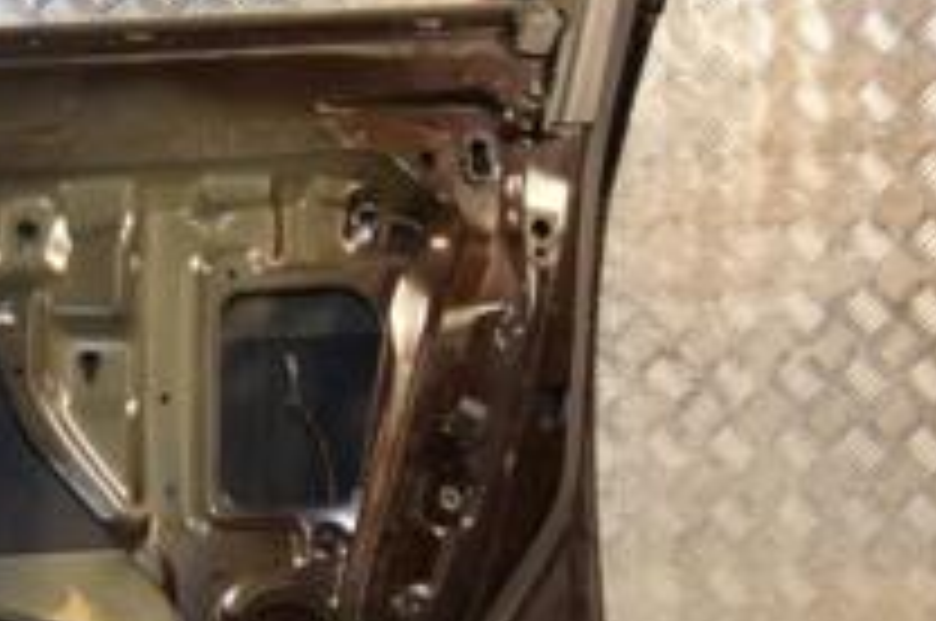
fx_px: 2700
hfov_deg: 19.4
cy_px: 189
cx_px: 144
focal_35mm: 104
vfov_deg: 13.1
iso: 800
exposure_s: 1/200
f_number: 5.6
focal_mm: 24
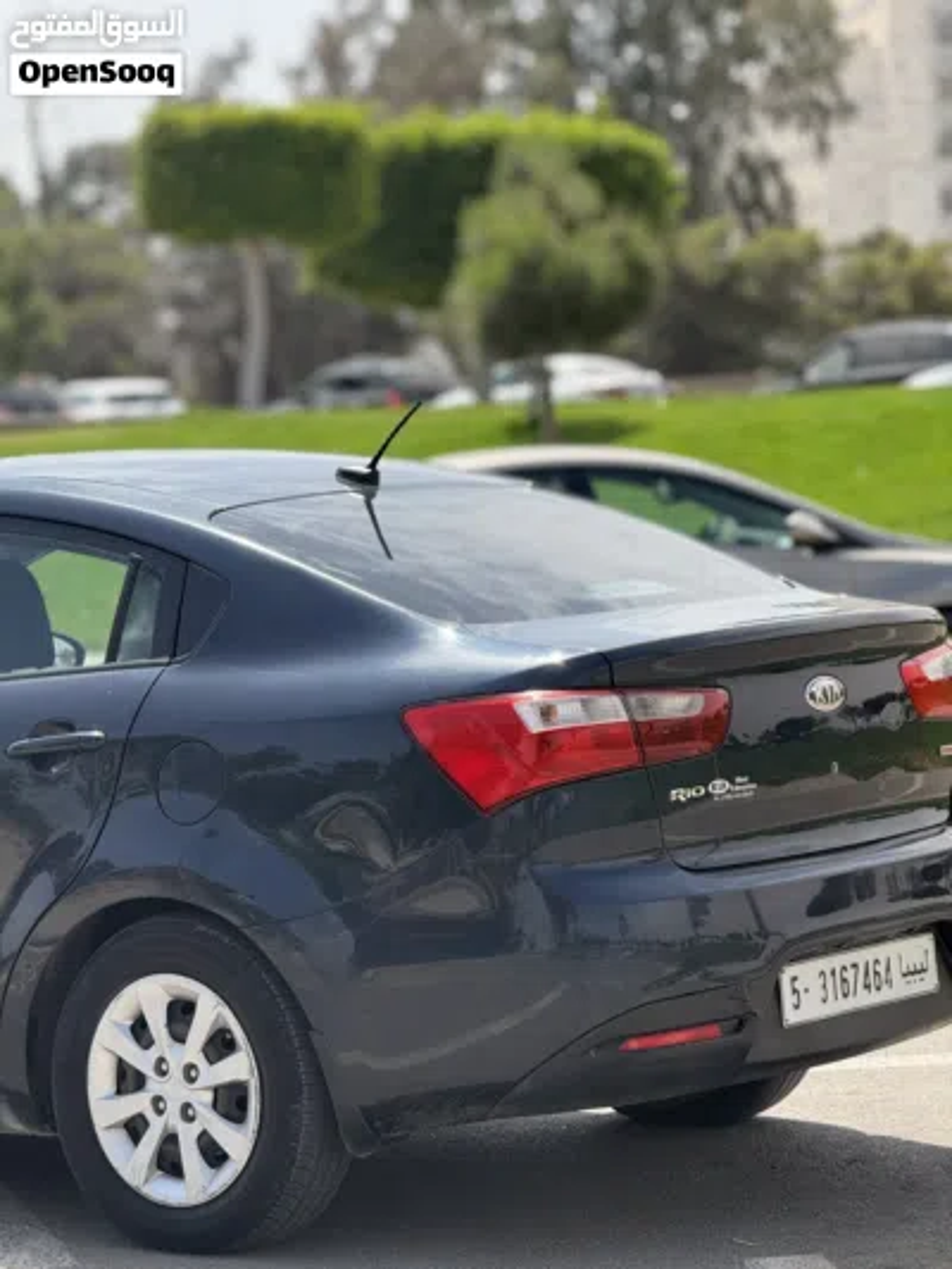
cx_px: 476
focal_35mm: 120
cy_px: 634
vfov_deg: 16.4
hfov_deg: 12.4
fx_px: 4399
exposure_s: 1/1422
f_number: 2.8
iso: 64
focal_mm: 15.66
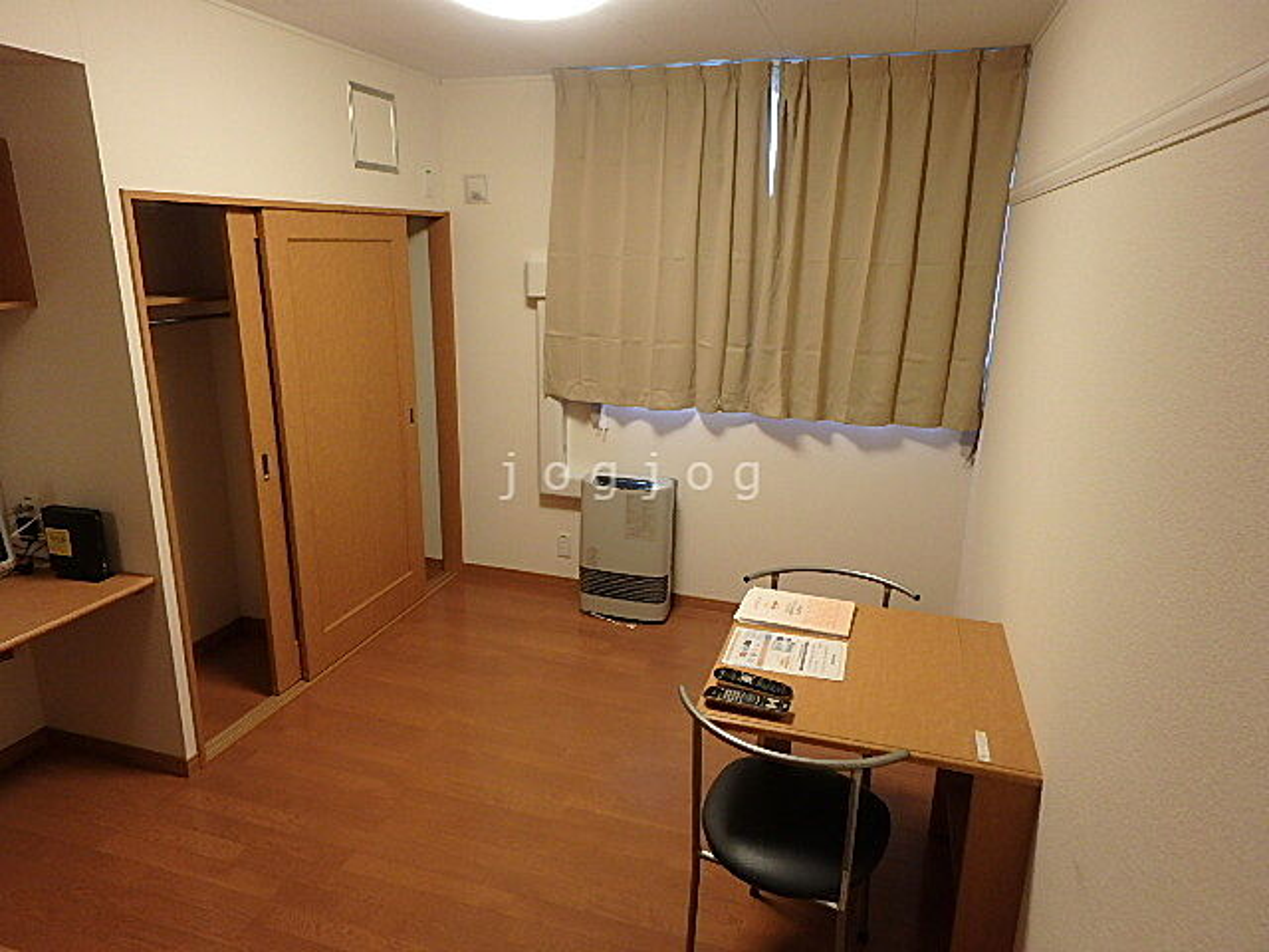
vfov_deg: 63.4
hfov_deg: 79.0
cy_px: 476
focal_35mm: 21
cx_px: 634
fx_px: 770
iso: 320
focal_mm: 3.7
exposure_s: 1/30
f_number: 3.5
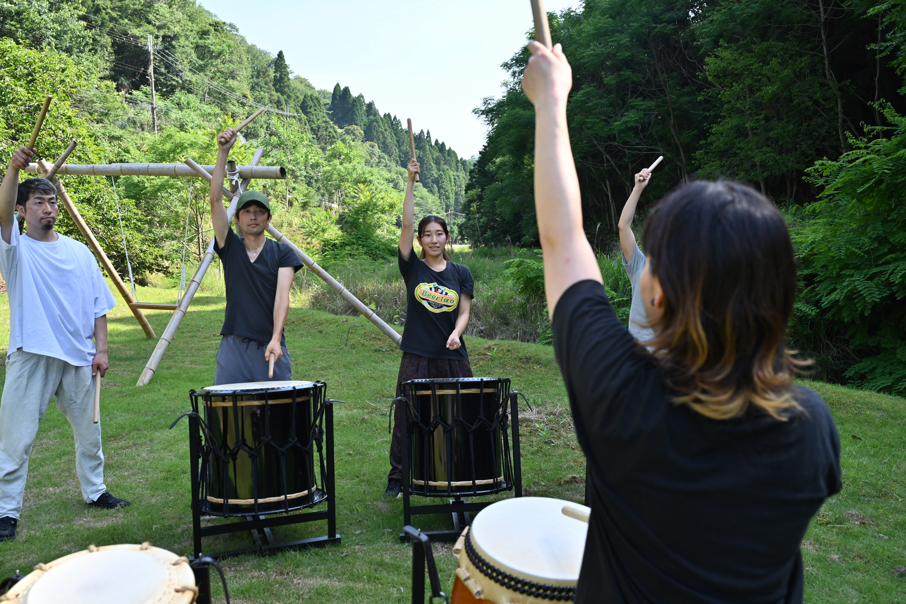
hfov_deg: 58.0
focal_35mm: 32
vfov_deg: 40.5
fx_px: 818
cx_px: 453
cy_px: 302
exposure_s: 1/250
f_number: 5.6
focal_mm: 32.5
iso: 140
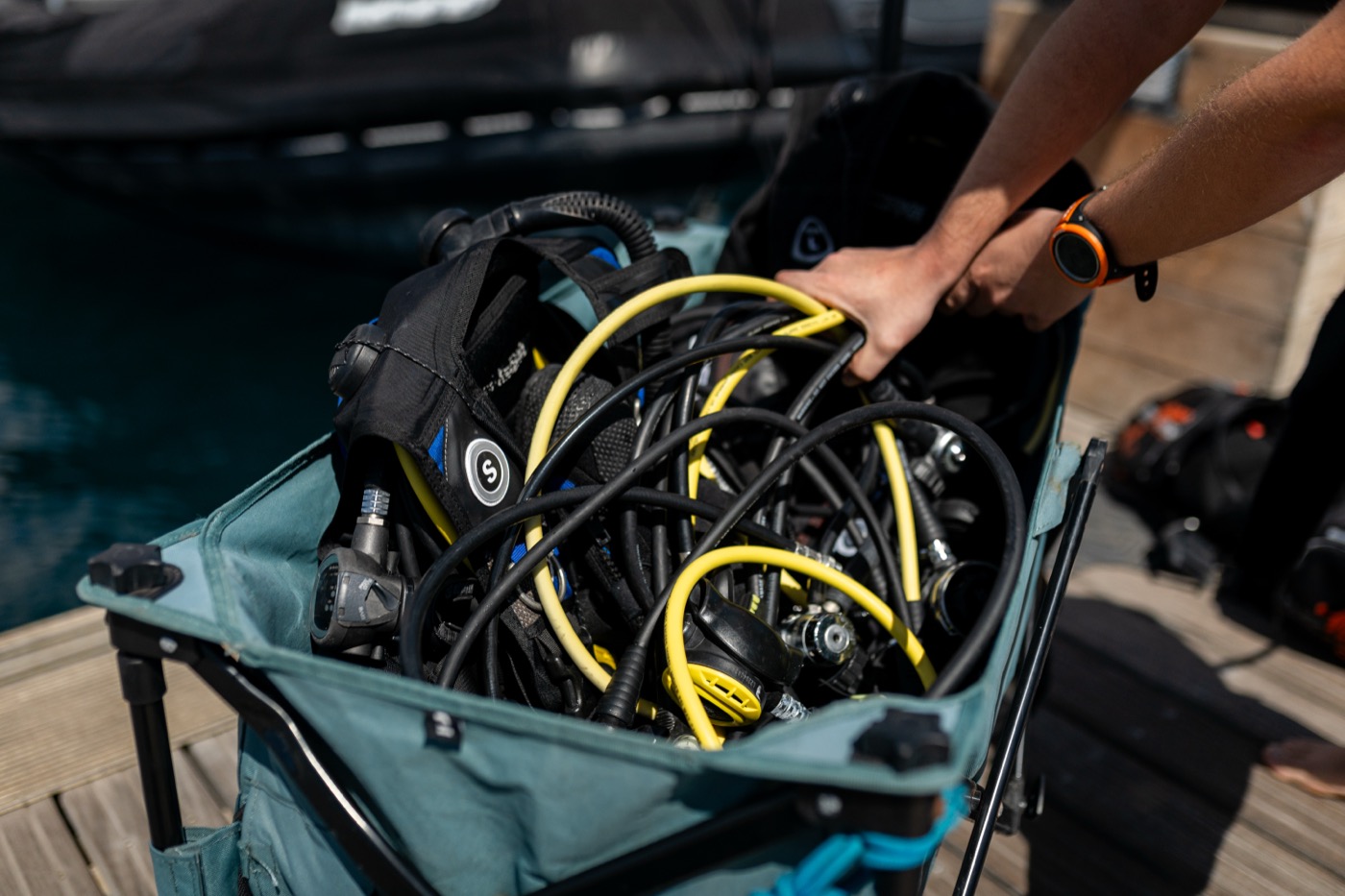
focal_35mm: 35
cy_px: 448
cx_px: 672
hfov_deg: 54.4
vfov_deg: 37.8
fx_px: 1307
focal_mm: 35
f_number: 2
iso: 200
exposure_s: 1/8000
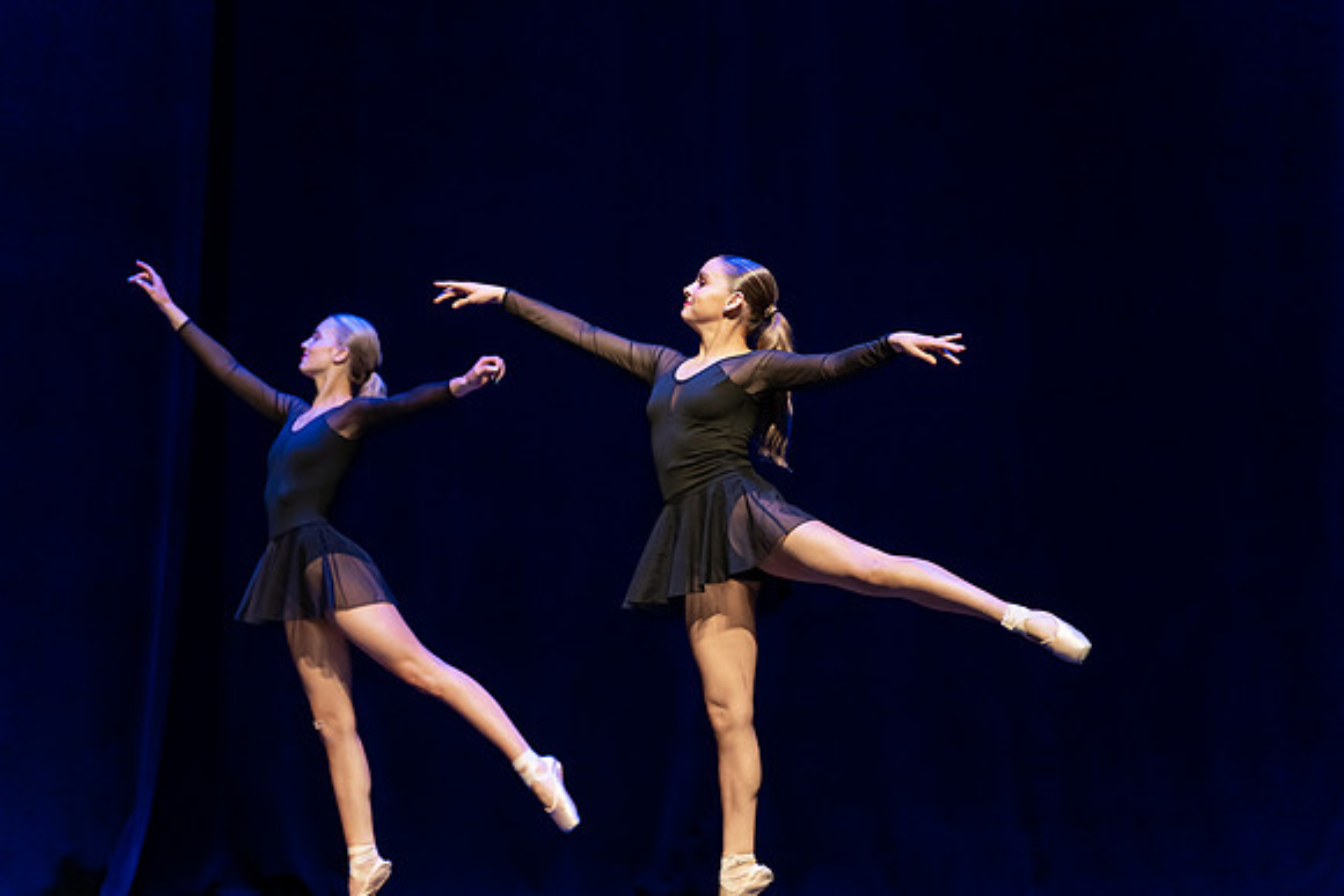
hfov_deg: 14.8
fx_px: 5190
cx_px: 672
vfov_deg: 9.9
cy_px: 448
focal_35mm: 139
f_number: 2.8
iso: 4000
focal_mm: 139
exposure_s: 1/640
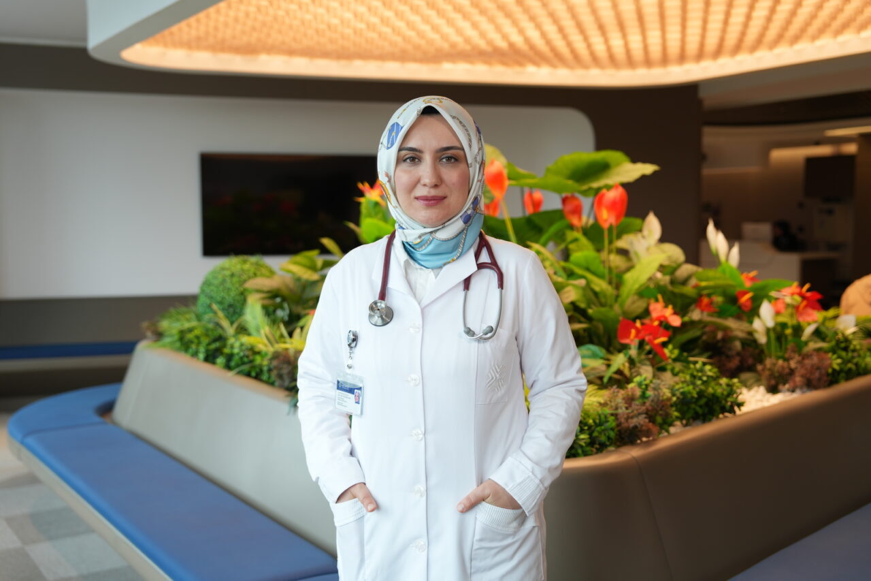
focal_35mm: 42
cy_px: 290
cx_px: 436
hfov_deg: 46.4
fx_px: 1016
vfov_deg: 31.9
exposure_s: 1/125
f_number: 2.8
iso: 200
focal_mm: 42
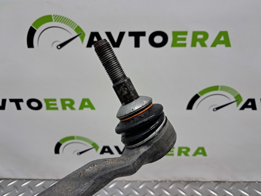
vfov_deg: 51.3
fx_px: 203
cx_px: 130
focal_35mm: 27
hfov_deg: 65.4
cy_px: 98
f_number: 1.8
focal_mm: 4
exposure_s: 1/50
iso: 100
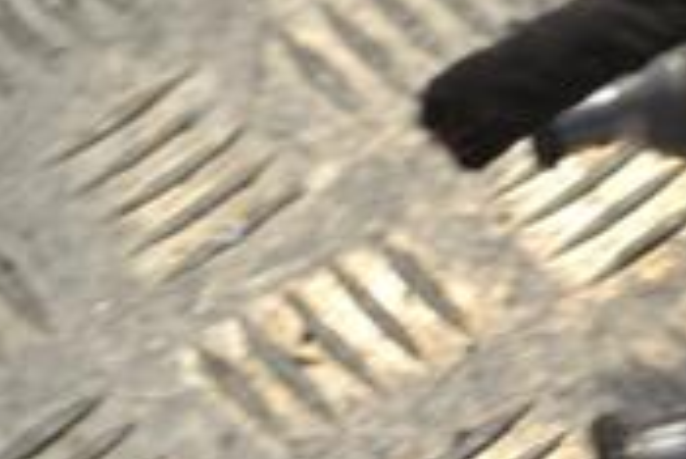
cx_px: 984
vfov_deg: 4.9
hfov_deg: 7.2
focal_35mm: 283
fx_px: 5392
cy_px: 16
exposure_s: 1/30
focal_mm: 55
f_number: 5.6
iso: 140
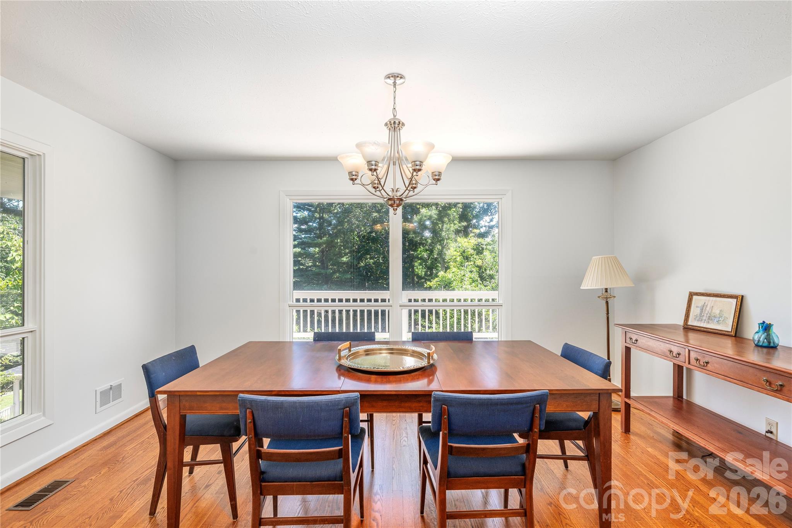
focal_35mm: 16
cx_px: 396
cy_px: 264
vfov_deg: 73.8
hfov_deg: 96.7
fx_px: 352
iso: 320
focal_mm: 16
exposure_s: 1/160
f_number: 8
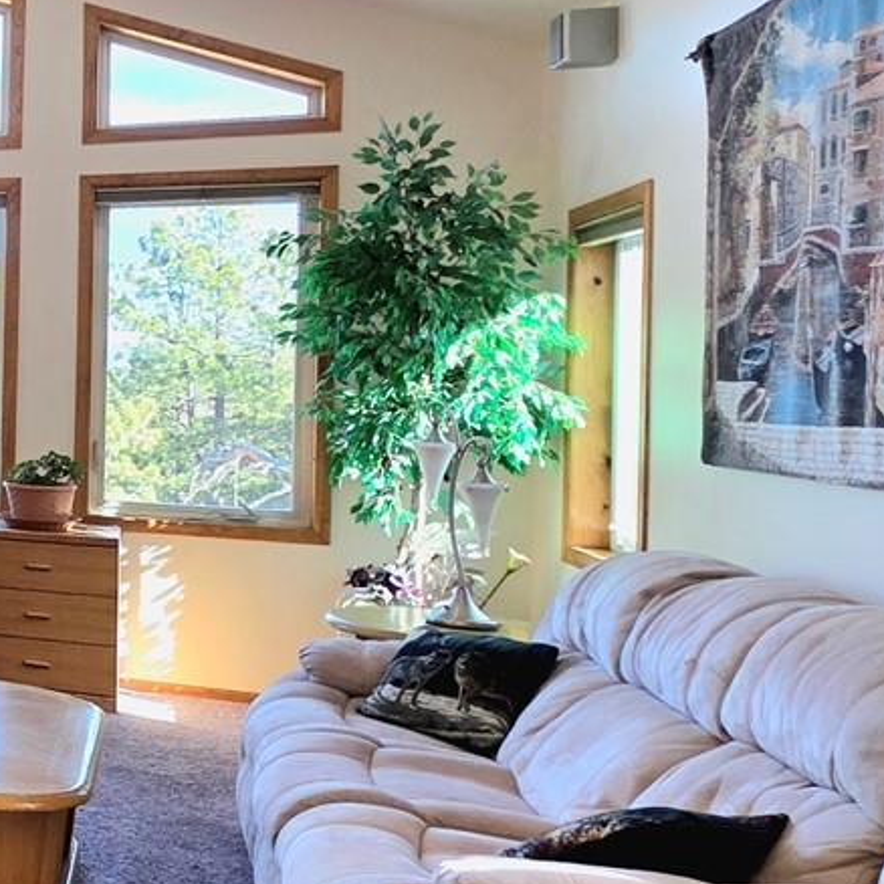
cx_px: -494
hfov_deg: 26.5
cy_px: 346
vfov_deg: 39.8
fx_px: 1213
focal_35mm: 42
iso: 40
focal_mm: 2.2
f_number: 1.9
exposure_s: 1/120
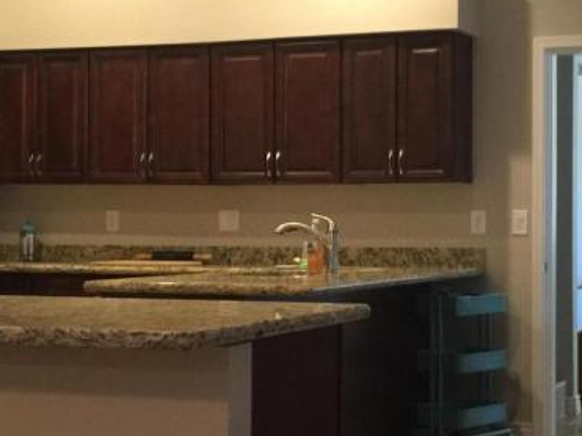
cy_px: 212
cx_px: 333
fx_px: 1345
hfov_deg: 24.4
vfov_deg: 18.4
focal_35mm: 80
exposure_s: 1/15
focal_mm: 4.15
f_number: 2.2
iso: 125
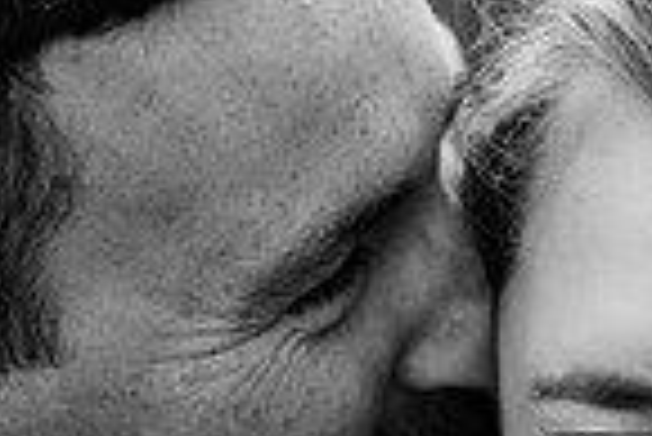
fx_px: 6146
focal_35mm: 339
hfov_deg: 6.1
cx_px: 360
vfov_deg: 4.1
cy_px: 562
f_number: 2.5
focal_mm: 85
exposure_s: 1/200
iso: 500
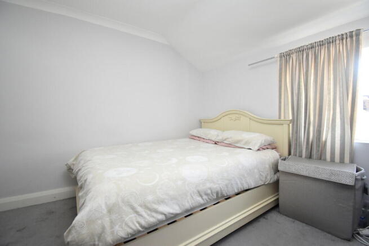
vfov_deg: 77.4
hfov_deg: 100.4
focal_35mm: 15
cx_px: 184
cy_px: 123
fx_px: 154
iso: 800
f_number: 4.5
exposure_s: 1/125
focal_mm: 10
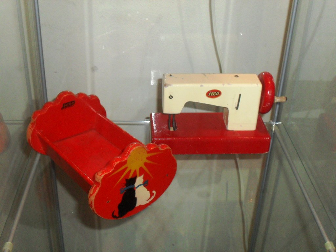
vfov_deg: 29.7
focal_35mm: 49
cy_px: 126
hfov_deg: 38.9
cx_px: 168
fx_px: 476
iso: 200
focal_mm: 8.7
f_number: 3.9
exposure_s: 1/45
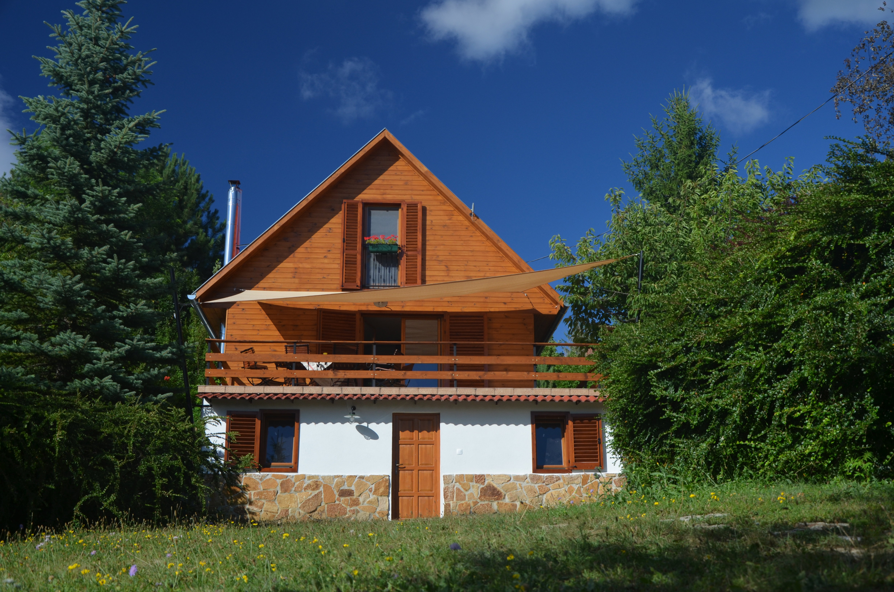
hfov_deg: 46.5
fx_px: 1041
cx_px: 447
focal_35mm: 42
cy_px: 296
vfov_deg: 31.8
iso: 200
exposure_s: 1/250
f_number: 8
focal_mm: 28
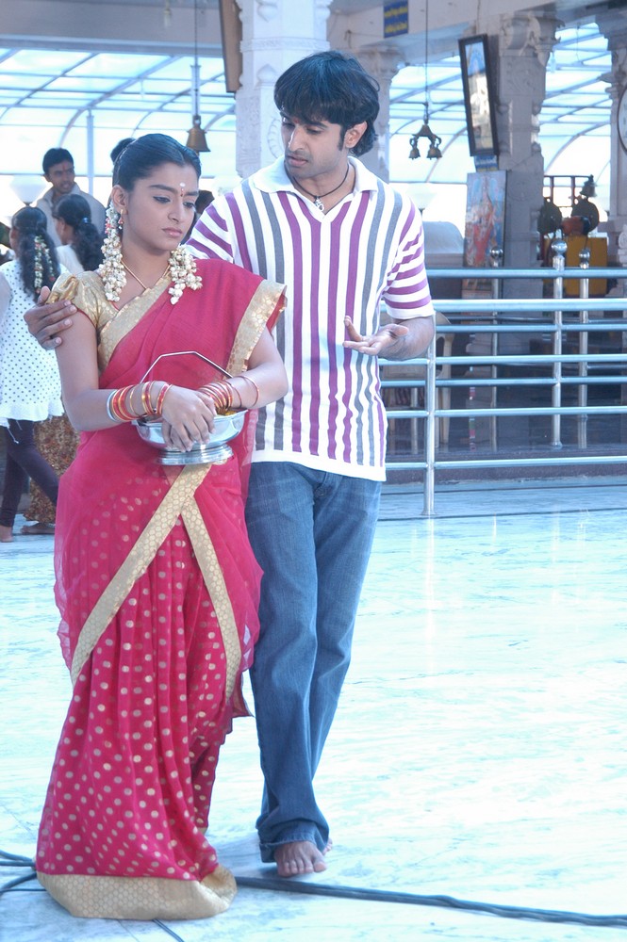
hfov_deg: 15.7
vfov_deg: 23.4
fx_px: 2277
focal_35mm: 87
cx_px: 314
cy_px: 471
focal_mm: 58
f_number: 6.3
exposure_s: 1/320
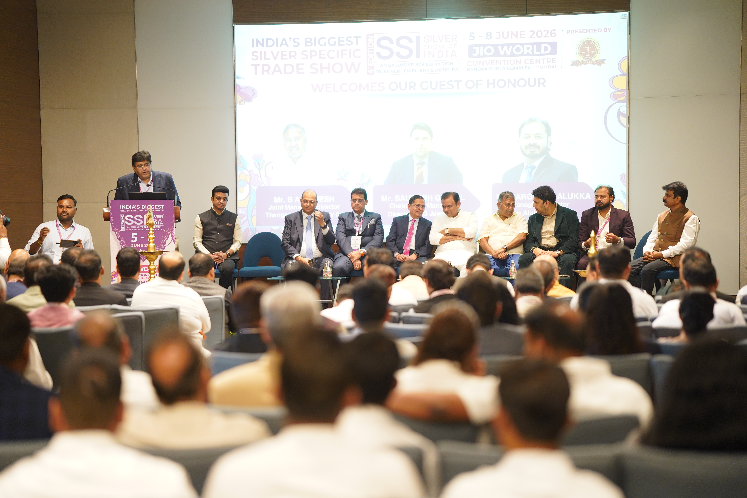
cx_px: 374
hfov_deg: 23.9
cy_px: 249
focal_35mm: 85
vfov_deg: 16.1
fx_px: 1764
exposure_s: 1/125
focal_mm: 85
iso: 1250
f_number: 1.4
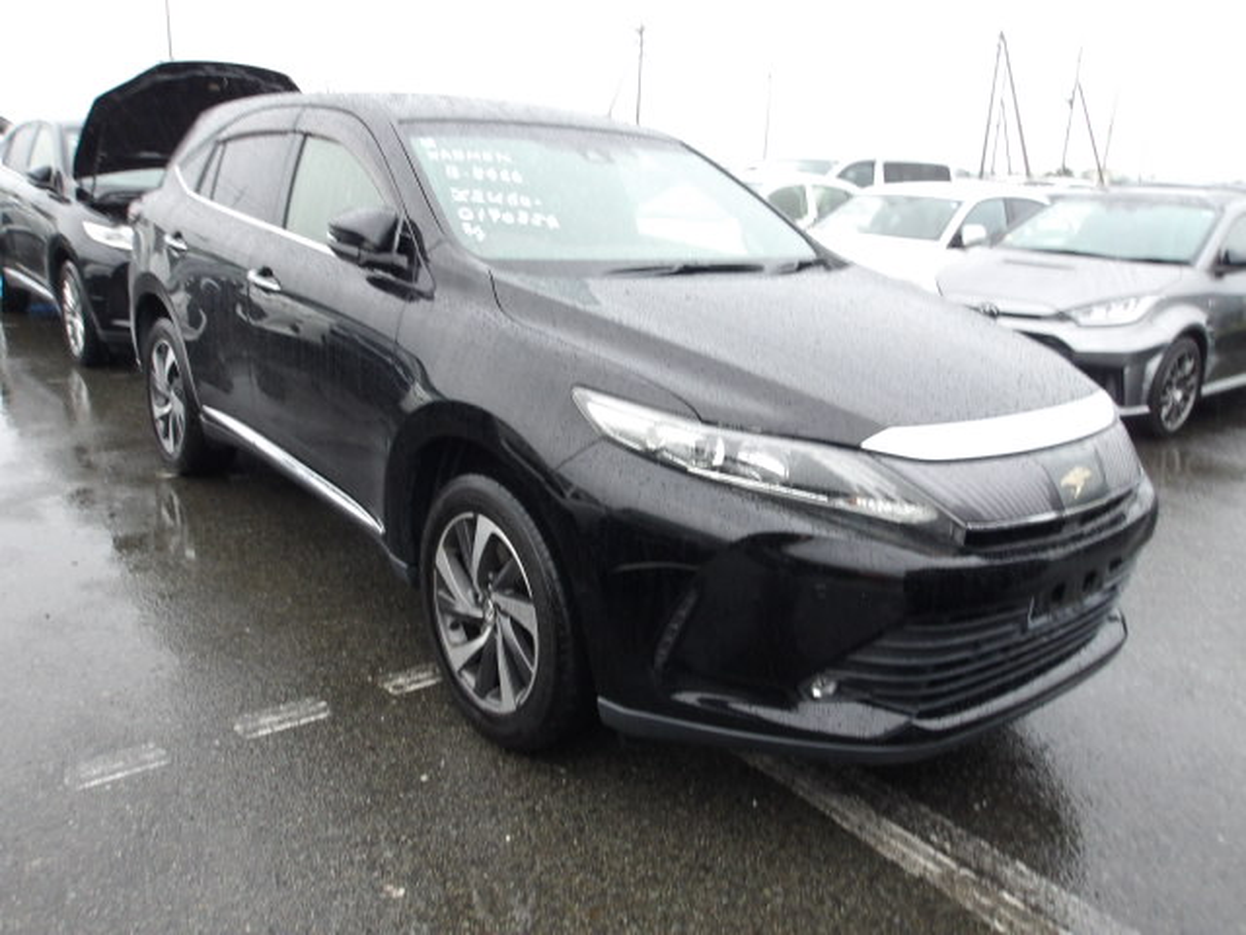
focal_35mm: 27
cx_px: 623
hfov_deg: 65.3
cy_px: 468
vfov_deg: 51.4
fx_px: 972
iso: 399
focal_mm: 4.9
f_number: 10.4
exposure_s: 1/60
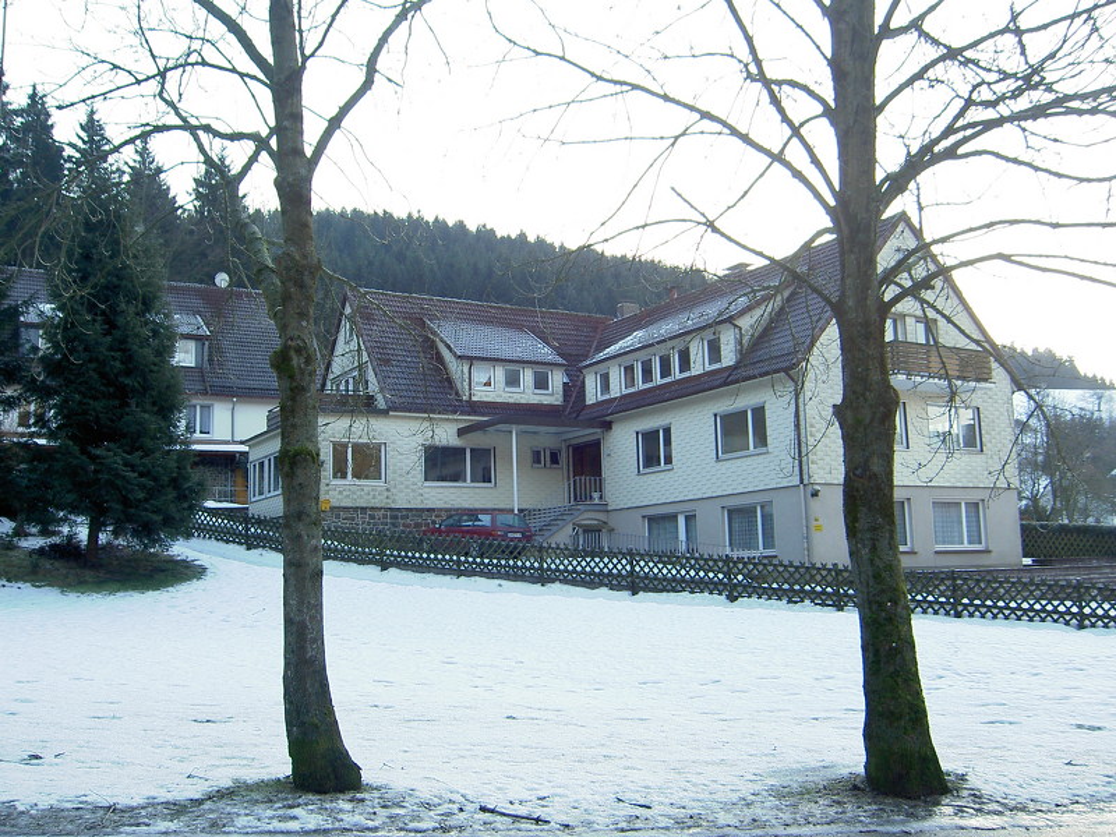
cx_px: 558
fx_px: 1096
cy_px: 418
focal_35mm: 34
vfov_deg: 41.8
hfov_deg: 54.0
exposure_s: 1/125
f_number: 2.8
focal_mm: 5.6
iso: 100
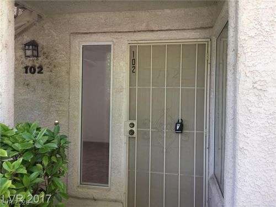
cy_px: 104
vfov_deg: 48.2
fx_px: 231
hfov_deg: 61.7
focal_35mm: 29
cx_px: 138
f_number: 2.2
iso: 32
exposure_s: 1/121
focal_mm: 4.15
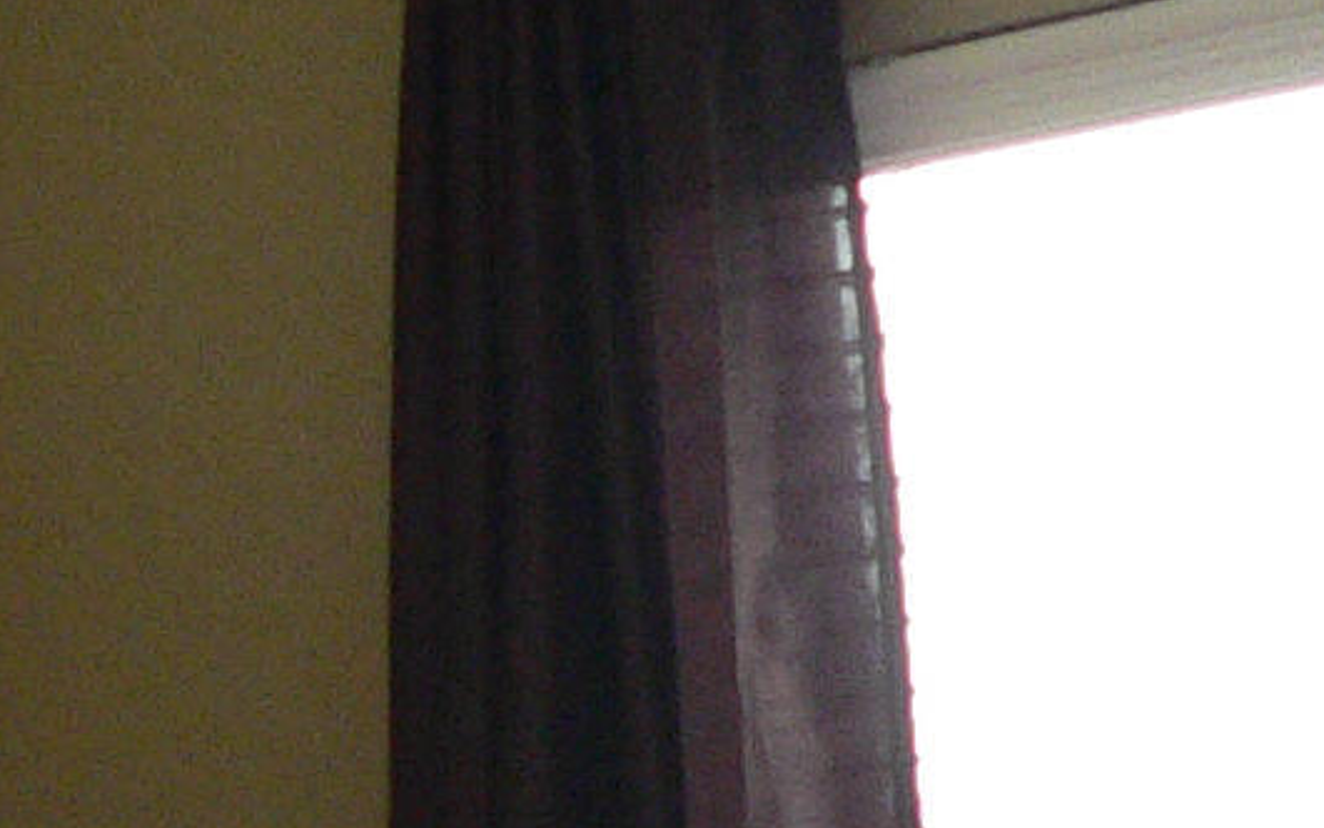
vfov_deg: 7.0
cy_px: 1332
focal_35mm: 184
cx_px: -421
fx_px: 6640
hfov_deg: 11.1
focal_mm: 6
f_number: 2.8
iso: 200
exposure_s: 1/60
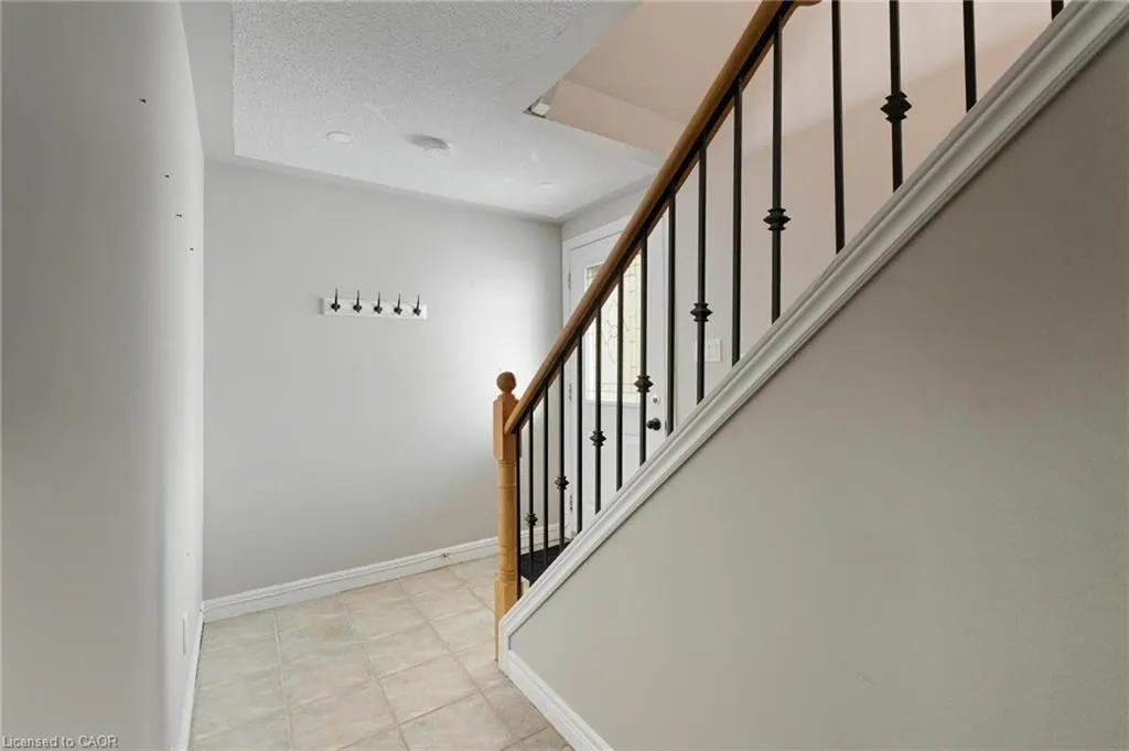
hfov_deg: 104.3
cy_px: 376
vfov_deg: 81.1
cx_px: 564
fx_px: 439
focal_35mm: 14
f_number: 3.5
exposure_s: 1/60
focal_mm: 14
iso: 1250
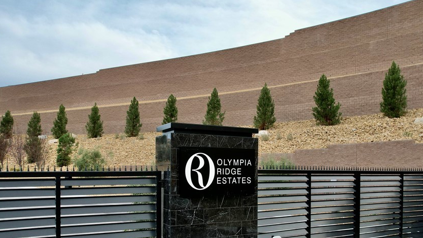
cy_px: 166
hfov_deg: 64.3
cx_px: 224
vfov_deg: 38.3
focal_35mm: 30
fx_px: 336
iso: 110
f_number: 2.8
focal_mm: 8.38
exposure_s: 1/640
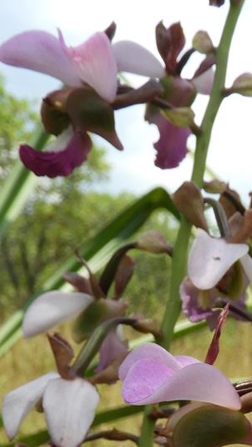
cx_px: 291
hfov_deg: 16.2
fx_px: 855
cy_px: 532
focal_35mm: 72
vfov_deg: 26.2
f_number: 3.3
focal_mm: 4.3
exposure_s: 1/800
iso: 100
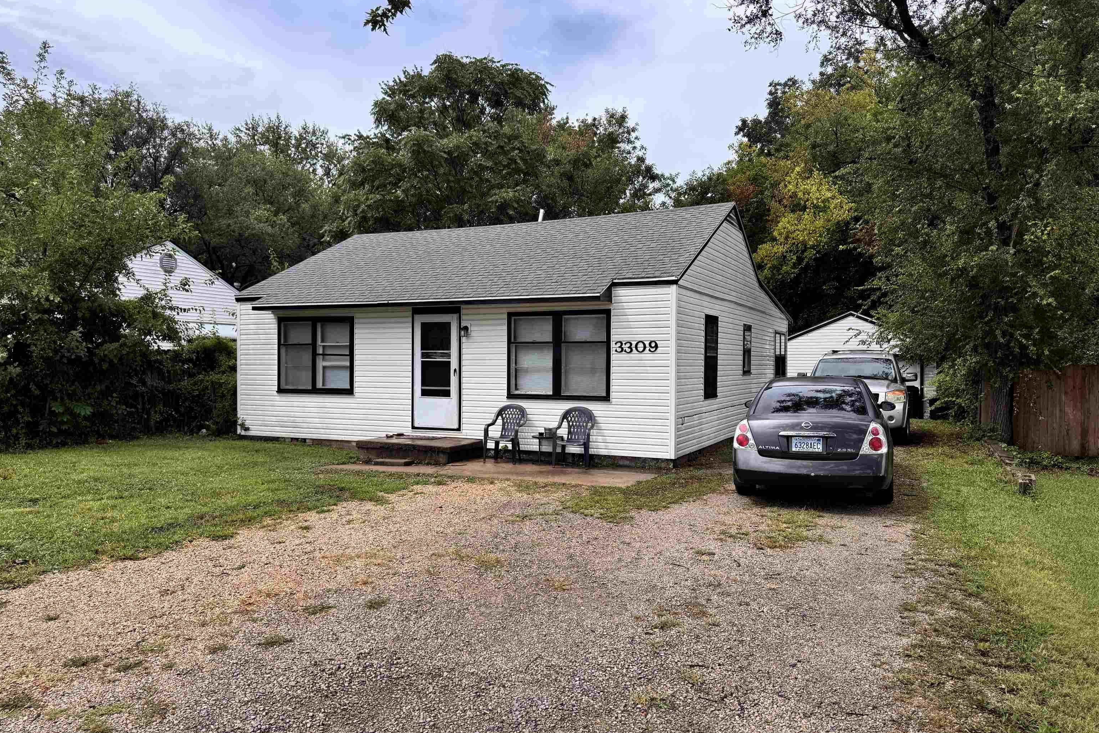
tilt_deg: -0.1
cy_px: 370
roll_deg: +0.0
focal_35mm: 25
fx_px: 763
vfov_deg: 51.3
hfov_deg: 71.5
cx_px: 549
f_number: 1.78
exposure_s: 1/3096
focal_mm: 6.76
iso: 80
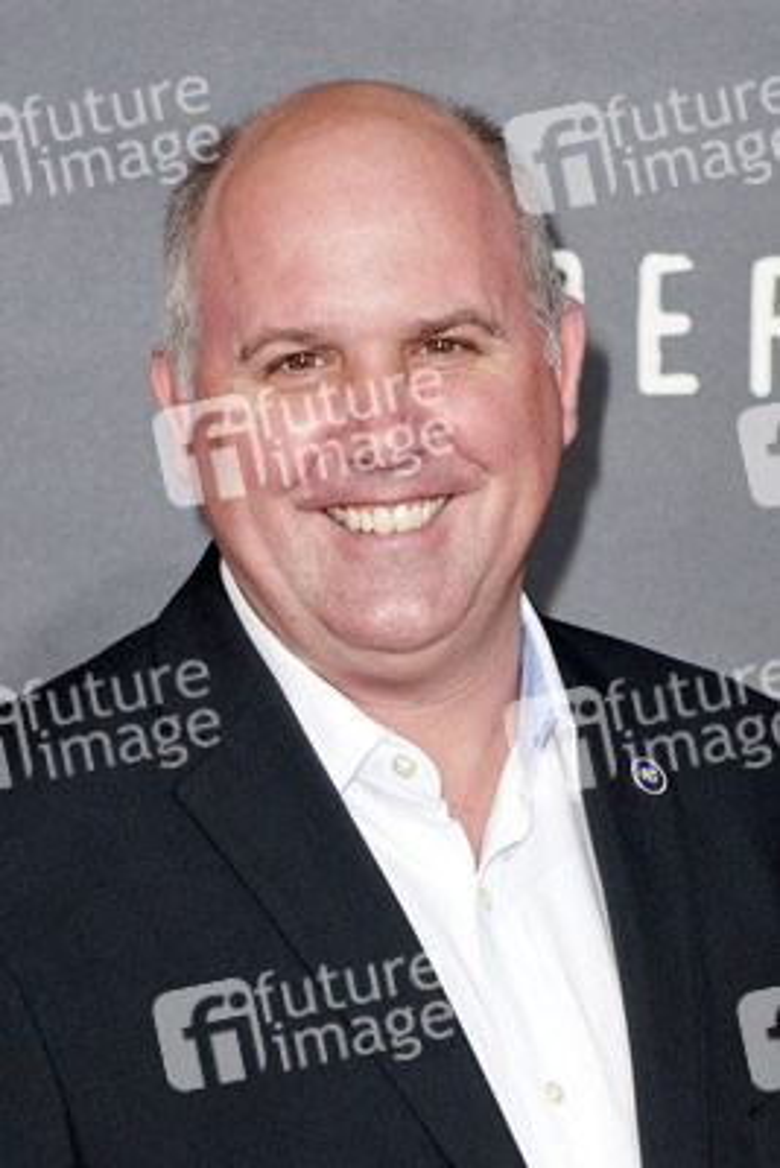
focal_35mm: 70
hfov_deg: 19.5
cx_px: 390
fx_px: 2273
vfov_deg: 28.8
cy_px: 584
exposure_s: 1/400
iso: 800
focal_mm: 70
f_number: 4.5
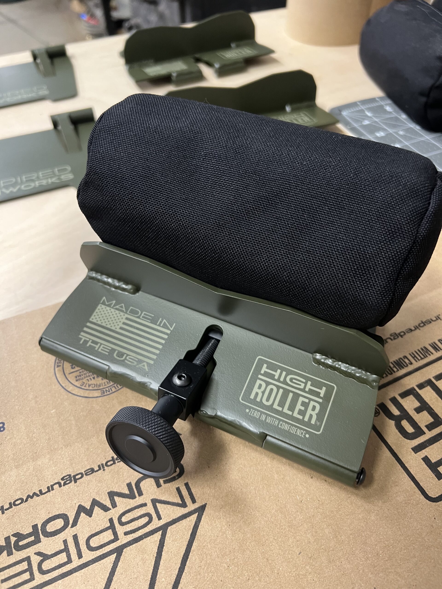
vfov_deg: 67.3
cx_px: 221
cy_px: 294
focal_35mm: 26
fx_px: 443
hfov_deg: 53.1
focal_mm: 5.7
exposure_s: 1/60
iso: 250
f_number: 1.5
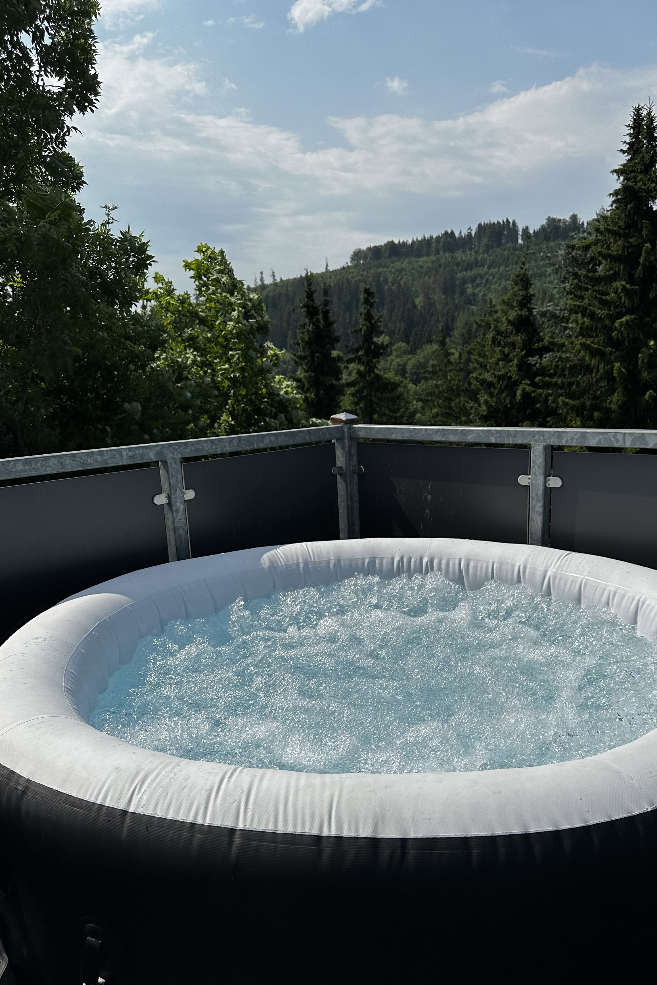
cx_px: 375
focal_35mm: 29
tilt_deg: -14.7
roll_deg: +1.8
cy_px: 565
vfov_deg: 63.4
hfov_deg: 44.8
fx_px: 794
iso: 80
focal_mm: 6.86
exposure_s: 1/10753
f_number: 1.78
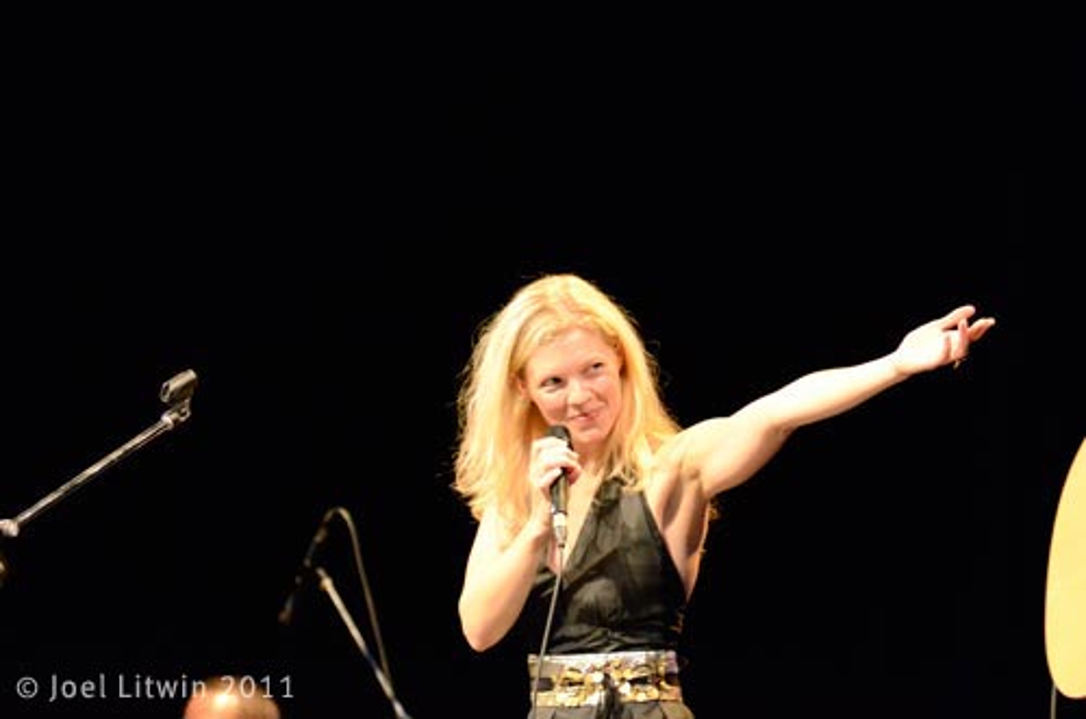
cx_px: 543
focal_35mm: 180
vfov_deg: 7.6
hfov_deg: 11.4
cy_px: 360
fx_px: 5418
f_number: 2.8
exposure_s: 1/200
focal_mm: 120
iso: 6400
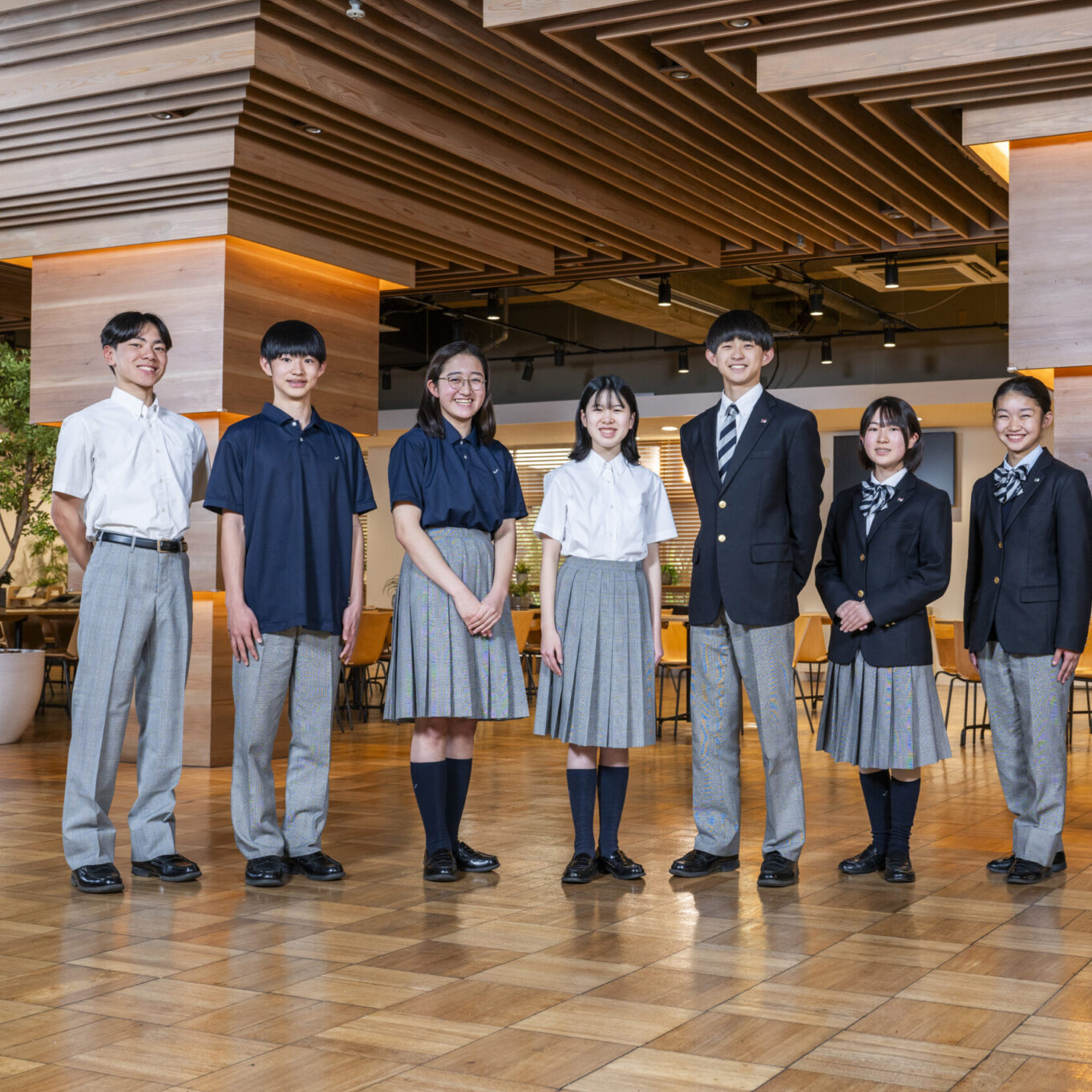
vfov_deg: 36.8
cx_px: 673
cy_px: 545
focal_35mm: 46
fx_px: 1642
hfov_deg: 36.6
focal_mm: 36
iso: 200
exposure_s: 1/25
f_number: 5.6
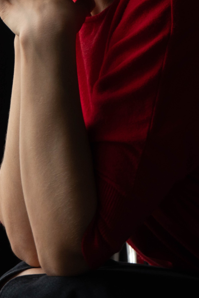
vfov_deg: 11.4
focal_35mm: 178
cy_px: -28
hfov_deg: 7.7
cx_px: 25
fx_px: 1475
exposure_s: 1/60
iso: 400
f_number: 5.6
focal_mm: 50
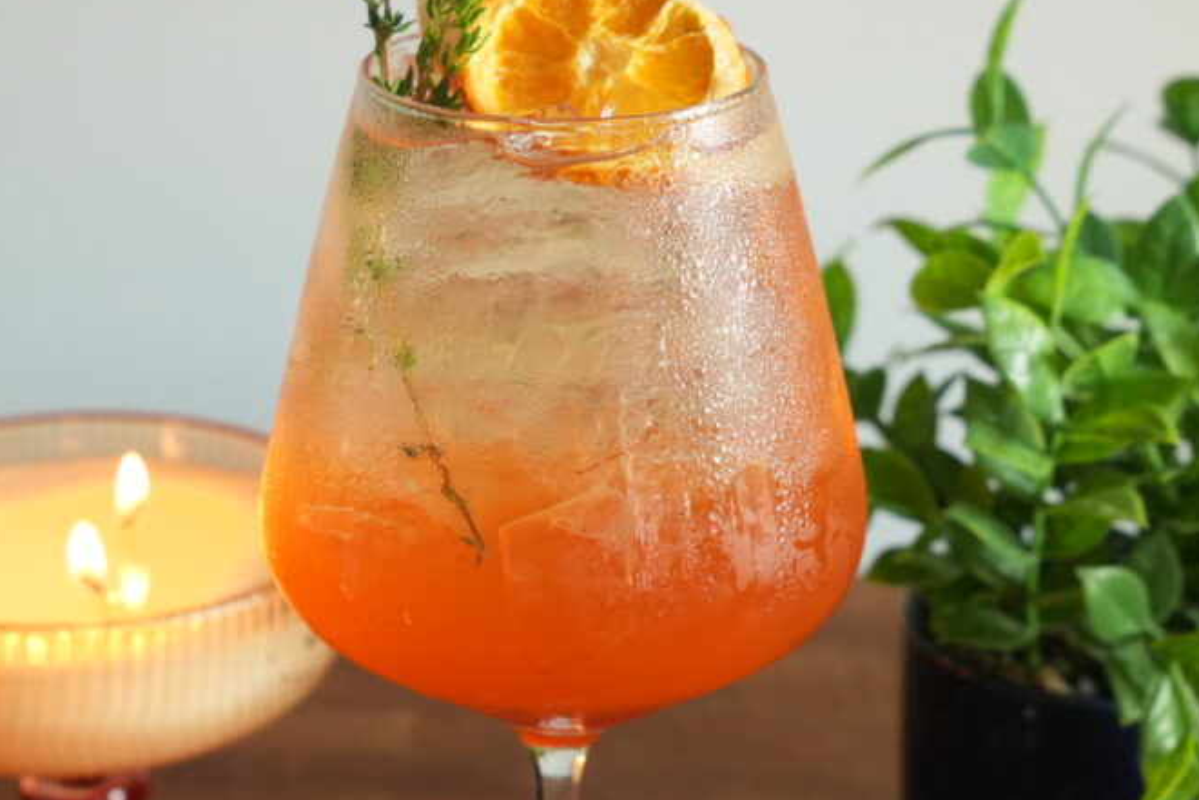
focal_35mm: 93
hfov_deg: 21.8
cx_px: 571
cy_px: 250
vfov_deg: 14.6
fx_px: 3106
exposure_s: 1/125
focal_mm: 40.1
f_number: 5
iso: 1600
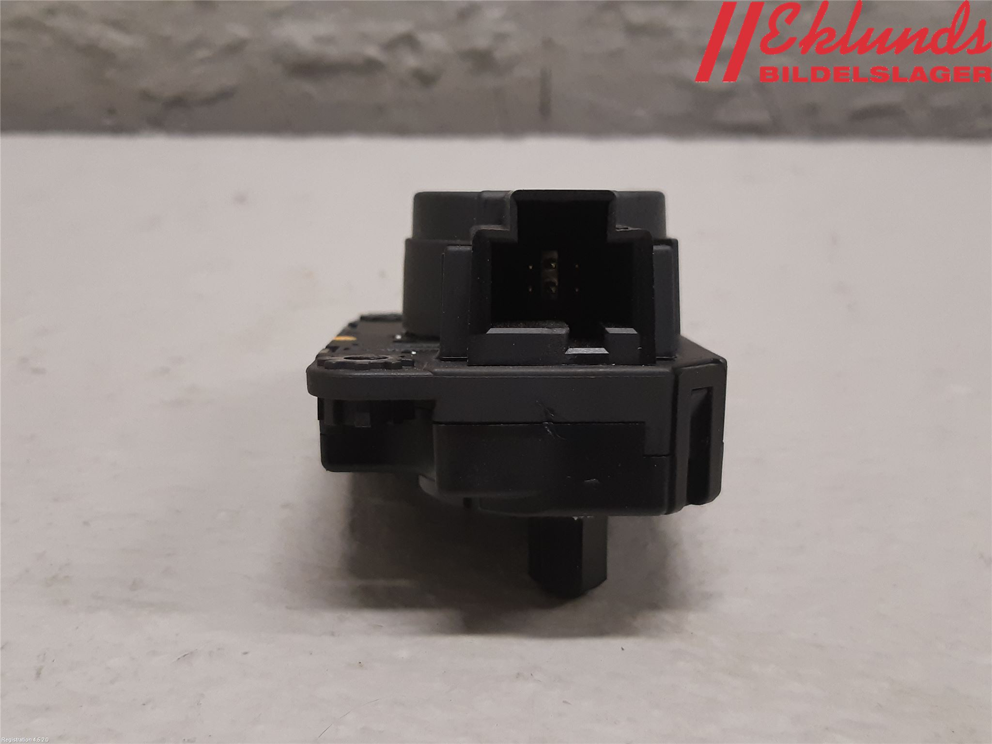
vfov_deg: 53.1
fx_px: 745
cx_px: 496
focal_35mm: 26
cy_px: 372
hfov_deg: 67.3
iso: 160
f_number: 1.7
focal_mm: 3.93
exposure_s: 1/50
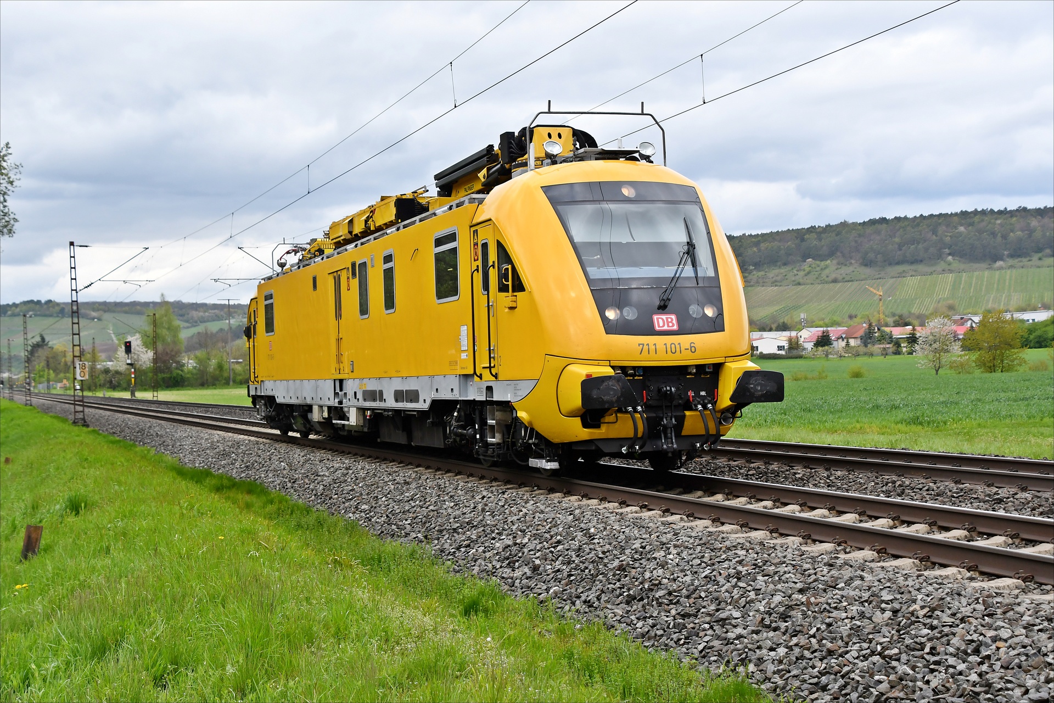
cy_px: 352
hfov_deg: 35.1
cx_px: 527
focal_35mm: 57
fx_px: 1669
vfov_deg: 23.8
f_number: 5.6
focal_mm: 38
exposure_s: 1/1600
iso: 400
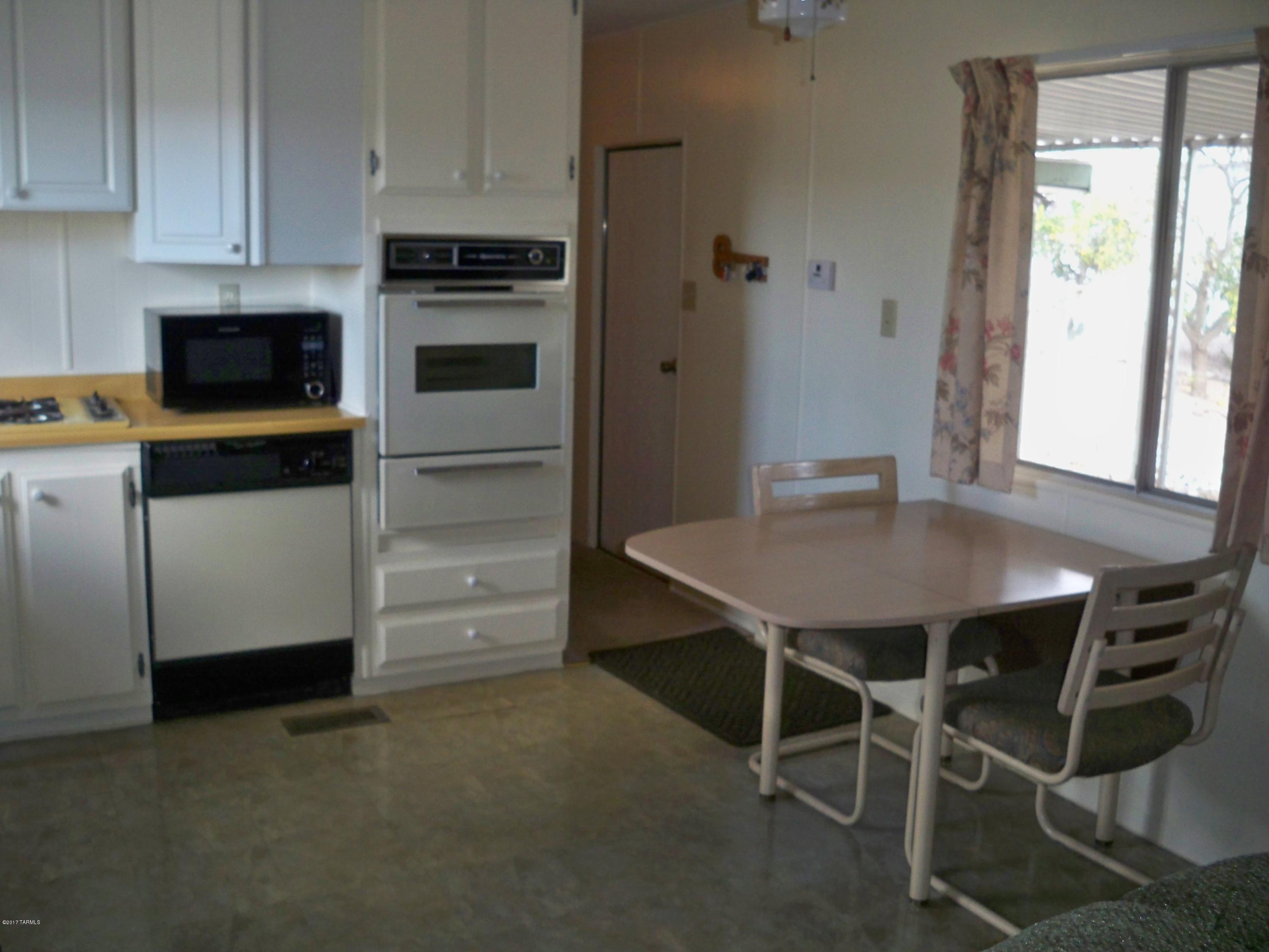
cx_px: 634
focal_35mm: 35
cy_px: 476
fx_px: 1283
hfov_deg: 52.6
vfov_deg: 40.7
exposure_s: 1/60
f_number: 3.1
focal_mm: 6.3
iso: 200
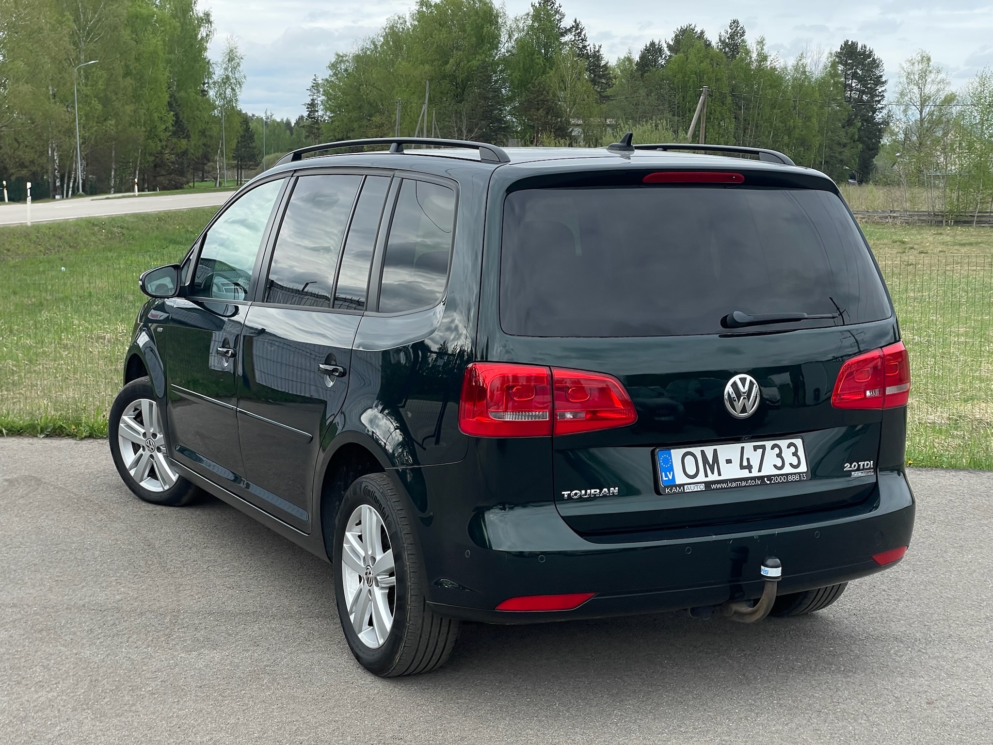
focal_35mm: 52
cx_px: 496
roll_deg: -0.1
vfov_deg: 28.0
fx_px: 1492
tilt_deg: -6.7
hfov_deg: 36.8
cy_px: 372
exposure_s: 1/421
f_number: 2
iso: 32
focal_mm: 6
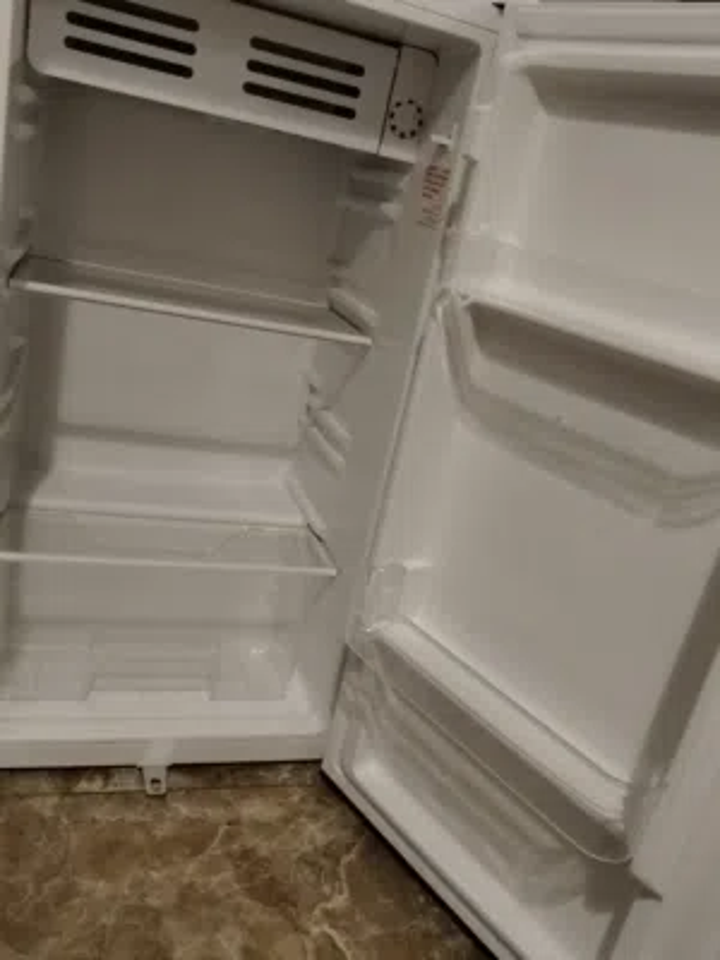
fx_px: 832
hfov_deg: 46.8
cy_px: 480
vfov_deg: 60.0
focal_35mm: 30
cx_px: 360
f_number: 1.75
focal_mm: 5.25
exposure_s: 1/33.3
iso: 2584
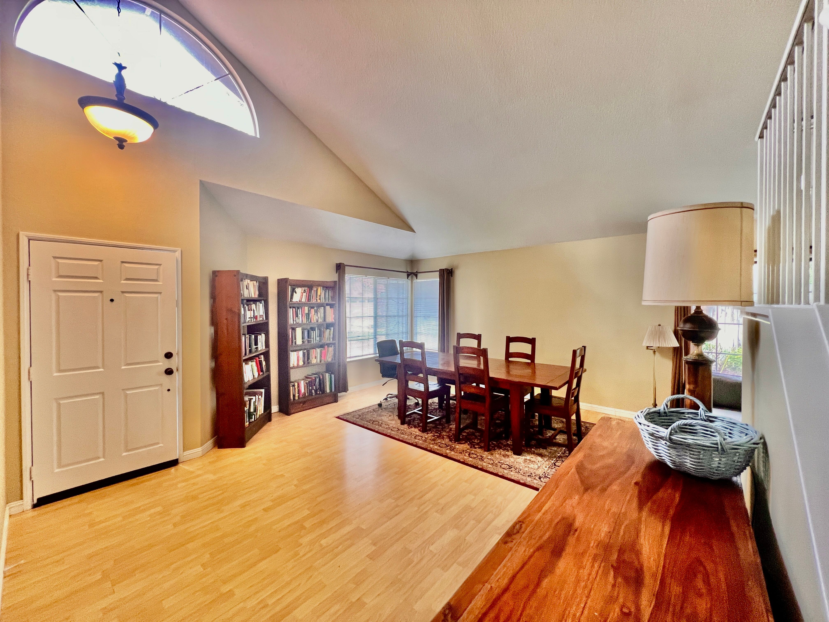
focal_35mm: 13
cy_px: 311
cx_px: 414
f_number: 1.8
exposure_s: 1/60
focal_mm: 1.57
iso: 160
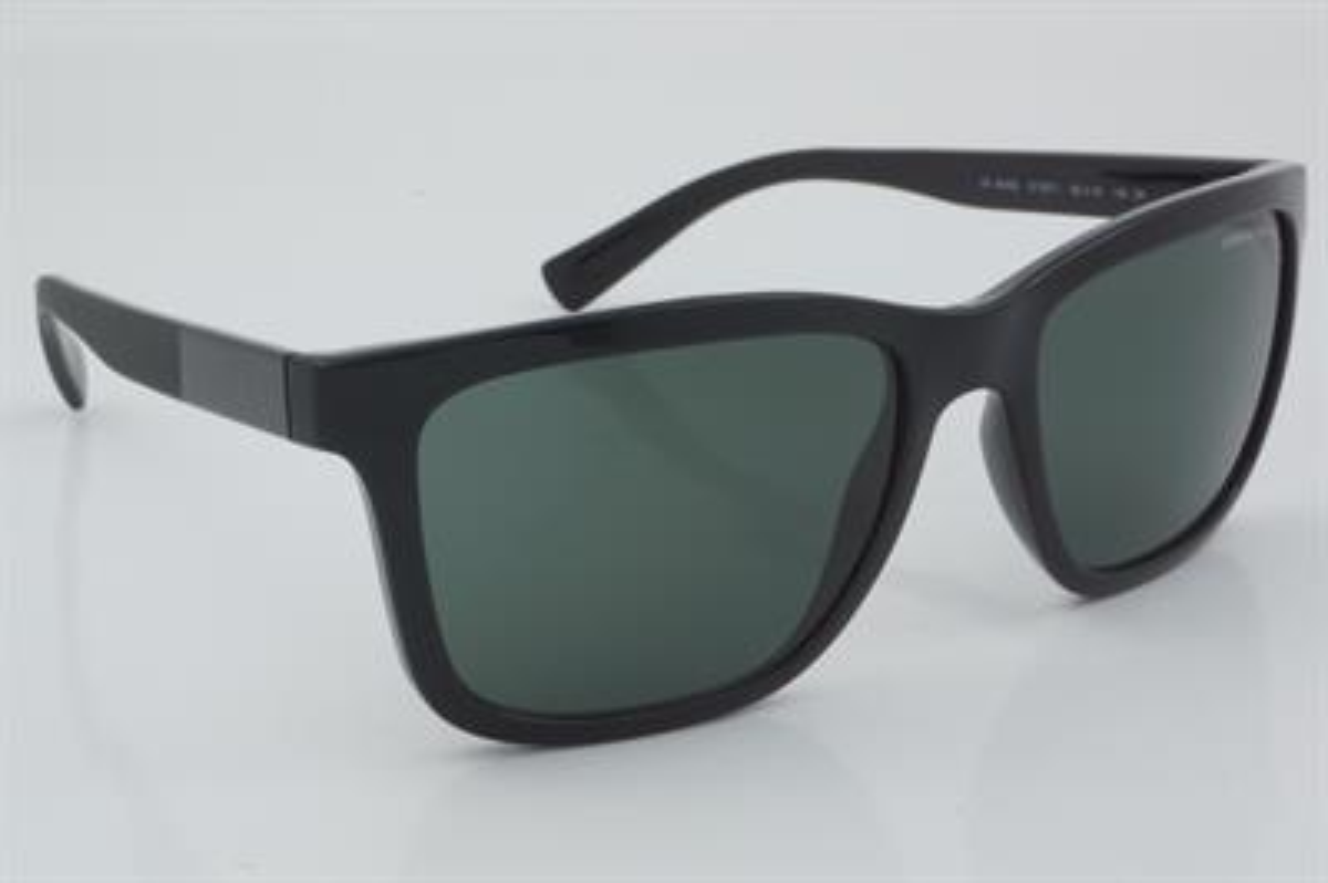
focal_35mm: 82
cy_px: 442
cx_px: 664
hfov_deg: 24.6
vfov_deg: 16.5
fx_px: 3041
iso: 100
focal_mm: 55
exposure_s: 1/3
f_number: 32
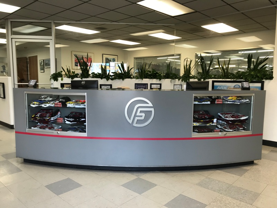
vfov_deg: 49.7
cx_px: 138
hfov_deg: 63.4
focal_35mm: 28
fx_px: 224
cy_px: 104
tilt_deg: -6.1
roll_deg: -0.7
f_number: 1.8
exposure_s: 1/40
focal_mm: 3.99
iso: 25
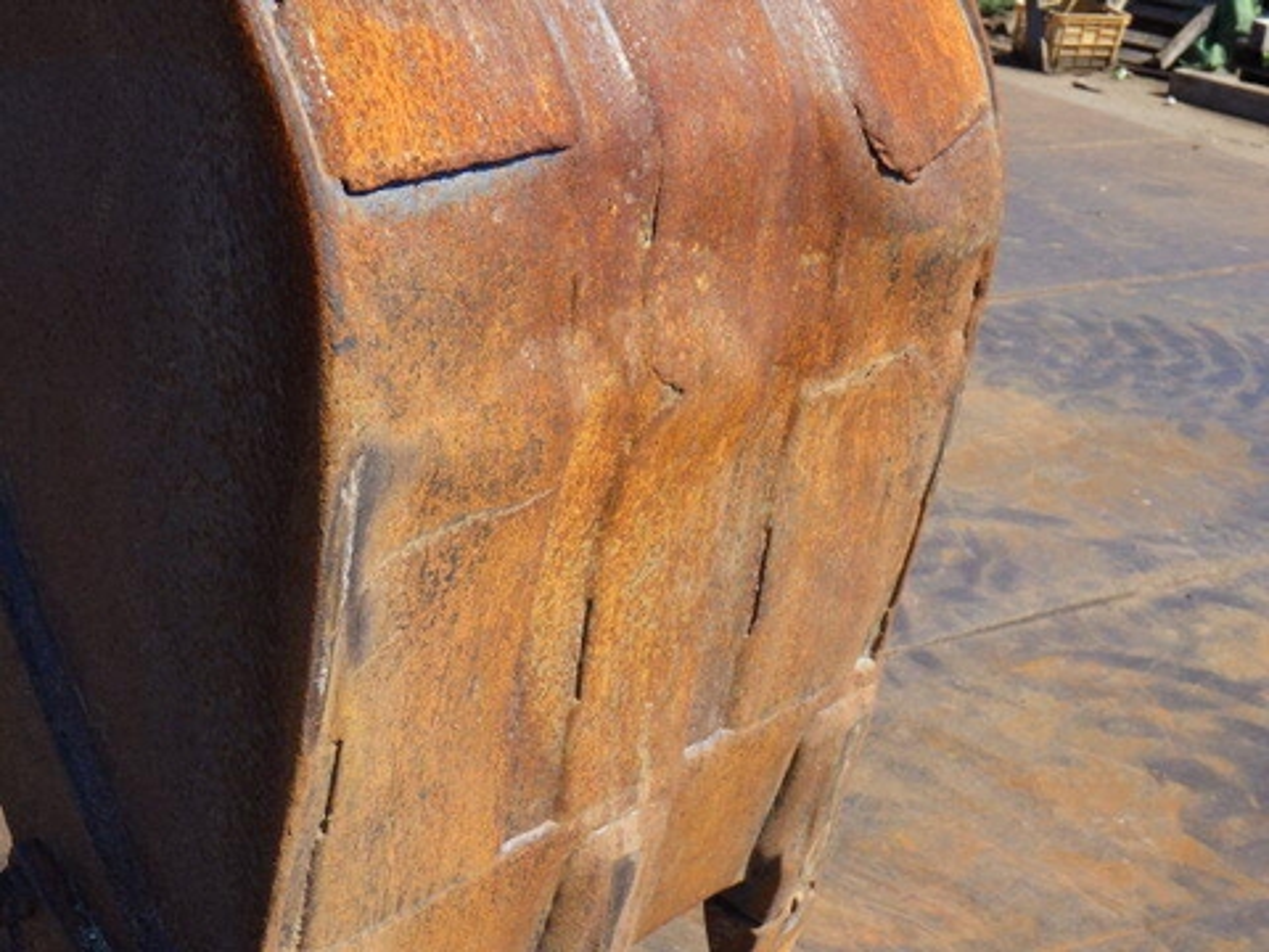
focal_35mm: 42
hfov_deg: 44.8
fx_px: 1540
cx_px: 634
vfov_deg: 34.3
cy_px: 476
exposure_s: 1/400
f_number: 5
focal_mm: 7.5
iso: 125
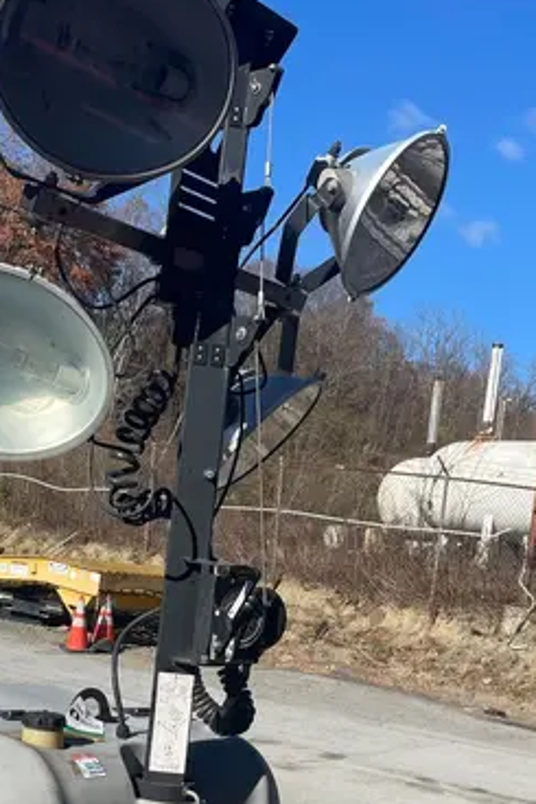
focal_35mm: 54
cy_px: 665
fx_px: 1205
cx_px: 166
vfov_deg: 35.4
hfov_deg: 24.9
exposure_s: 1/3861
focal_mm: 4.2
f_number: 1.6
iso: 32
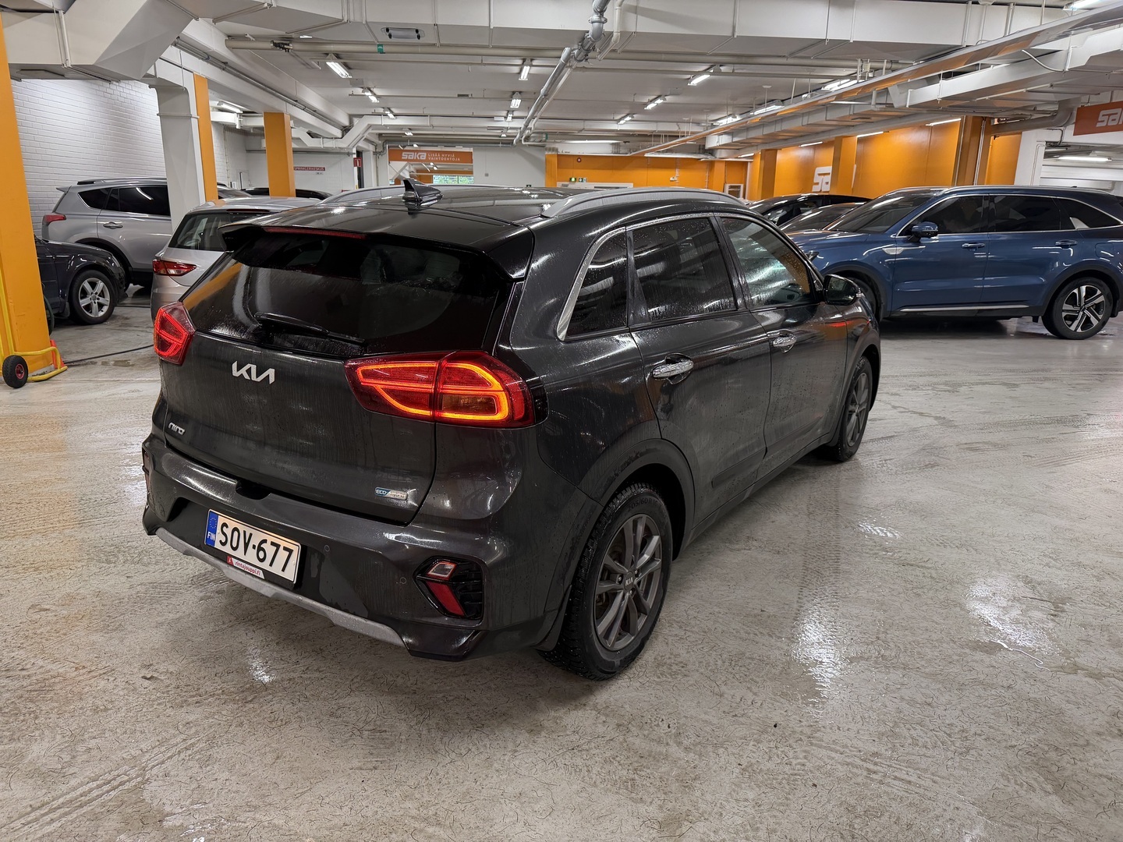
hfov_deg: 71.6
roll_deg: -0.7
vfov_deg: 56.8
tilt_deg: -15.1
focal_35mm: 24
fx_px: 779
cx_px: 562
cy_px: 421
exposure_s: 1/50
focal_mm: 6.76
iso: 160
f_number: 1.78
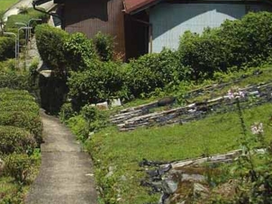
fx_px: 818
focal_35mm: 104
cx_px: -6
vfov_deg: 13.8
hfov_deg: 18.4
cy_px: -45
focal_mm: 6.2
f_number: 5.6
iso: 80
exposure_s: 1/400
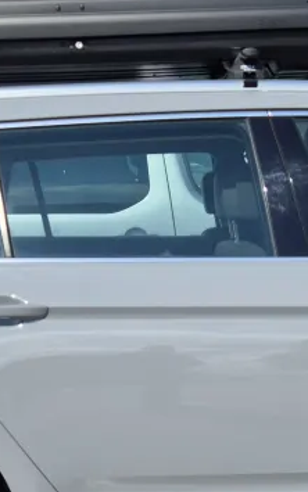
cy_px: 457
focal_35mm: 88
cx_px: 234
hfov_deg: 14.8
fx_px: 1181
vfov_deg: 22.9
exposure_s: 1/2504
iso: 25
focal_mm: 5.4
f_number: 1.8
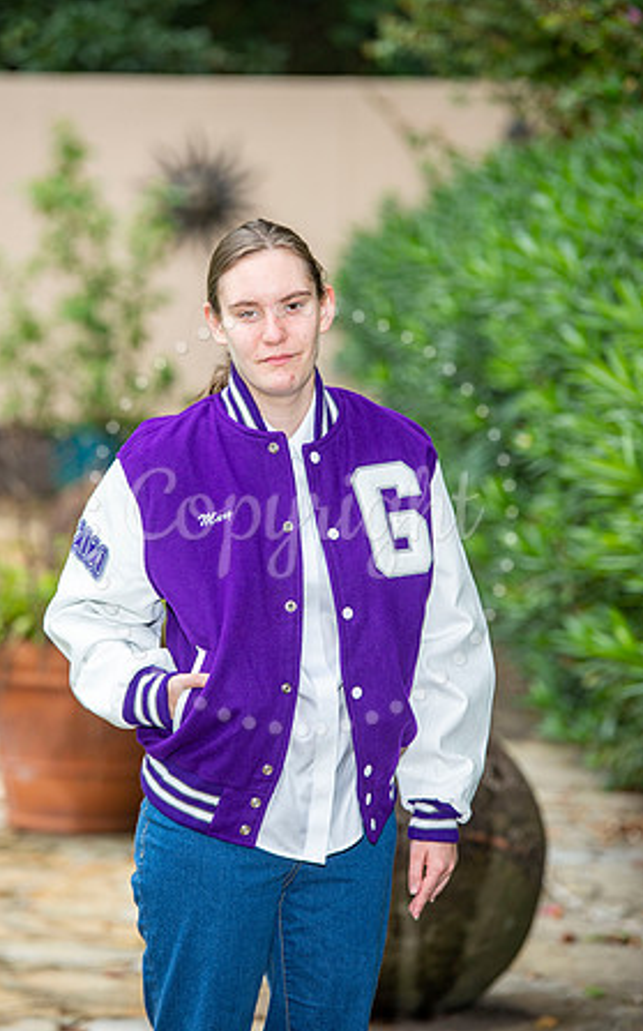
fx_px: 4603
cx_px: 303
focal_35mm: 164
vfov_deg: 12.8
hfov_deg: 8.0
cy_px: 517
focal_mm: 160
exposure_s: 1/160
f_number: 6.3
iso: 320
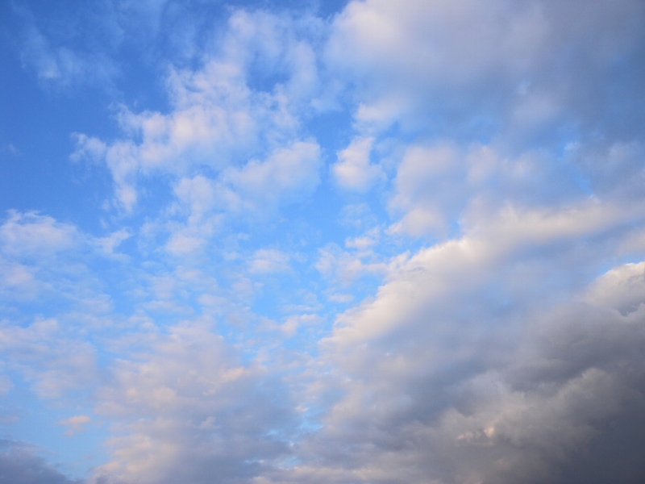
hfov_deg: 63.4
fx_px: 522
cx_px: 322
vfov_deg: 49.7
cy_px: 242
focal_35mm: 28
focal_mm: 6
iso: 64
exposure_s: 1/164
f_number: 4.1
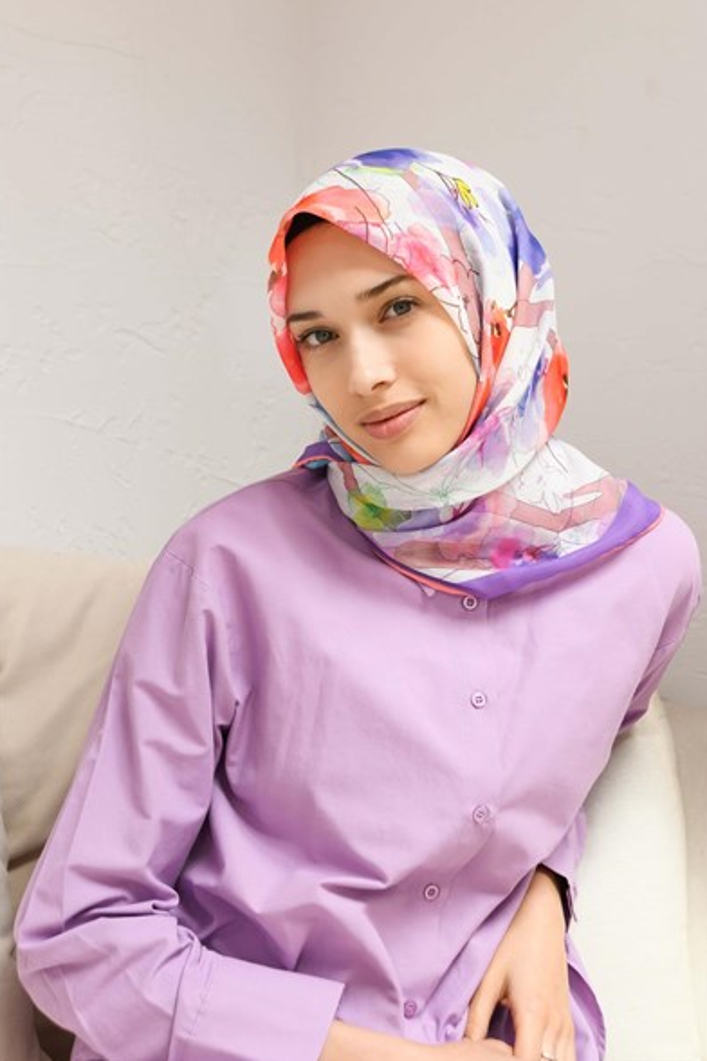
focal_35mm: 51
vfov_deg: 38.9
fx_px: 1502
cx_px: 357
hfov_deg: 26.5
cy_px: 529
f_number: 5.6
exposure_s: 1/100
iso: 250
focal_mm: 50
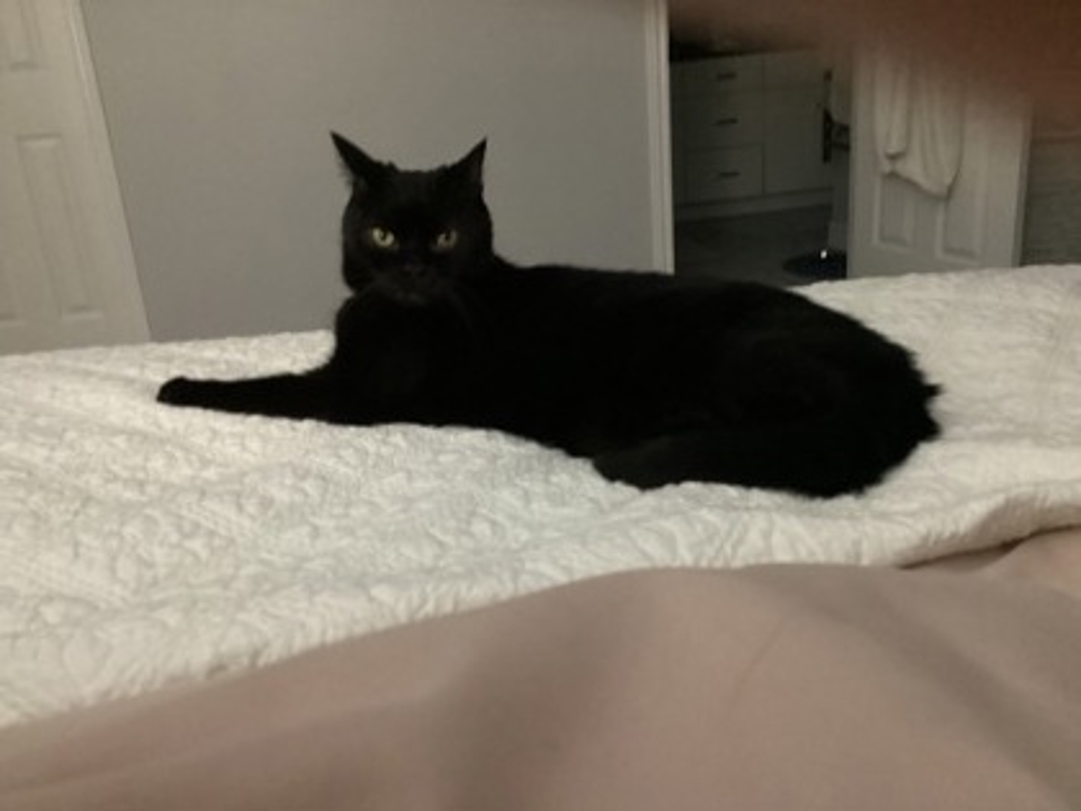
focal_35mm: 31
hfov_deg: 58.4
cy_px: 406
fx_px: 968
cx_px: 540
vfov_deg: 45.4
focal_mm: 3.3
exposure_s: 1/17
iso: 800
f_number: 2.4
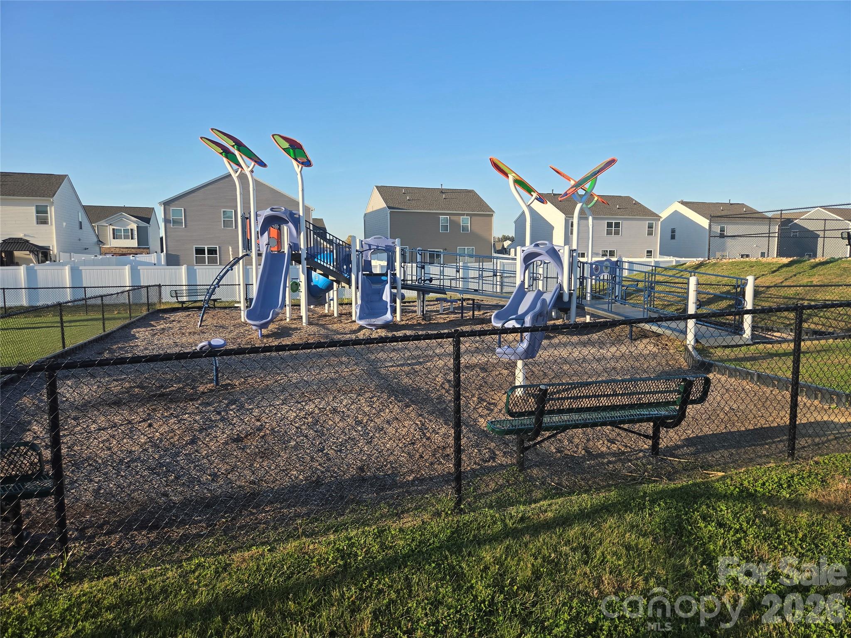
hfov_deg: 73.9
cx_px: 426
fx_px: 565
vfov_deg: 58.9
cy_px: 319
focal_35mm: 23
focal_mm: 5.4
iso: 80
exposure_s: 1/1920
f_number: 1.8
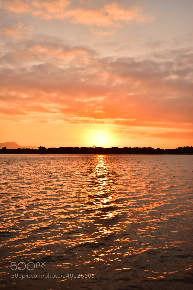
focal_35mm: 36
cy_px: 145
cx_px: 96
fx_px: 289
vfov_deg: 53.1
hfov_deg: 36.9
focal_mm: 24
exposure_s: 1/1600
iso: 400
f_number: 4.5
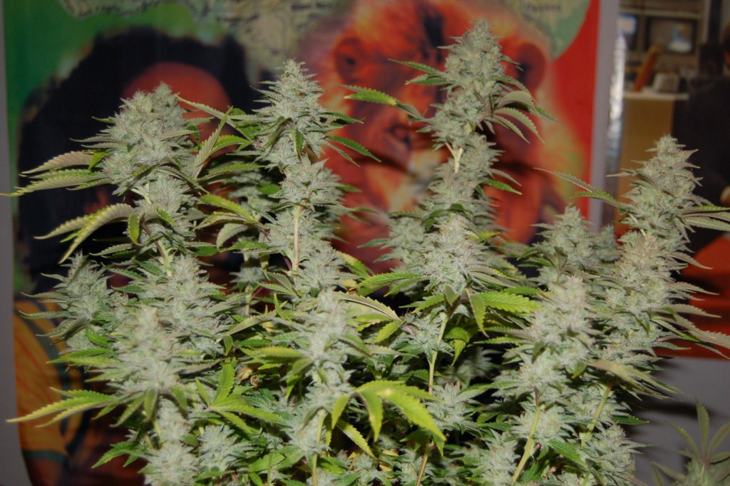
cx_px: 365
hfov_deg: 41.1
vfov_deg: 28.0
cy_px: 243
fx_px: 973
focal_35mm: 48
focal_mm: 32
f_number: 4.5
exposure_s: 1/60
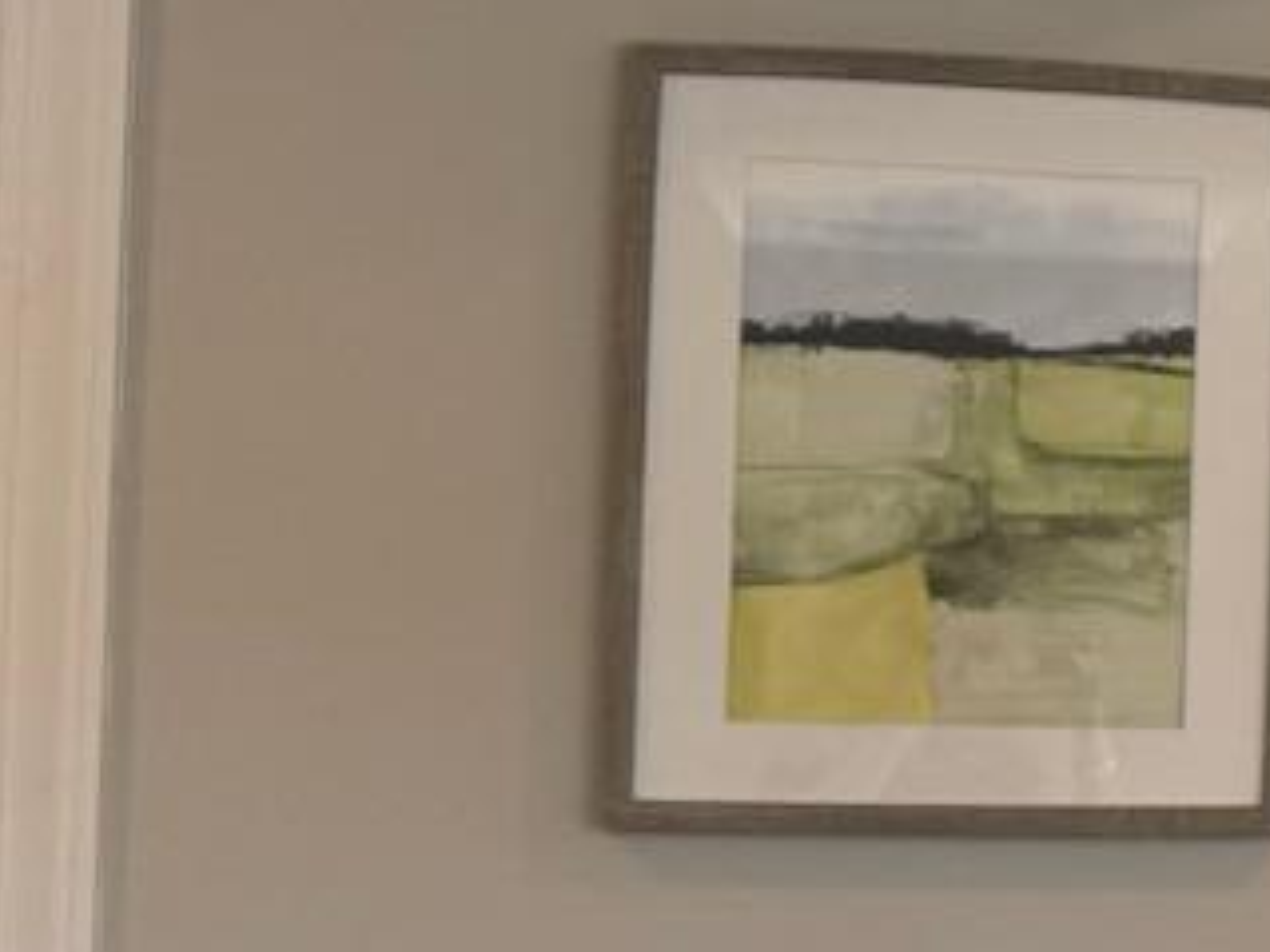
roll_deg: -0.9
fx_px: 5648
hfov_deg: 9.8
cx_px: 3810
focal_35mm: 154
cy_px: 474
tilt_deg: +3.1
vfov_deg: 9.6
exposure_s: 1/298
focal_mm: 6.76
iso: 80
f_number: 1.78
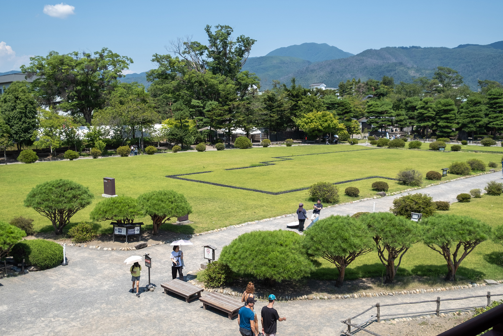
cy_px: 168
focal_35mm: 36
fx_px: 503
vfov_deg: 36.9
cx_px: 252
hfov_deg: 53.1
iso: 200
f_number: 5
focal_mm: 24
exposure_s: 1/1400
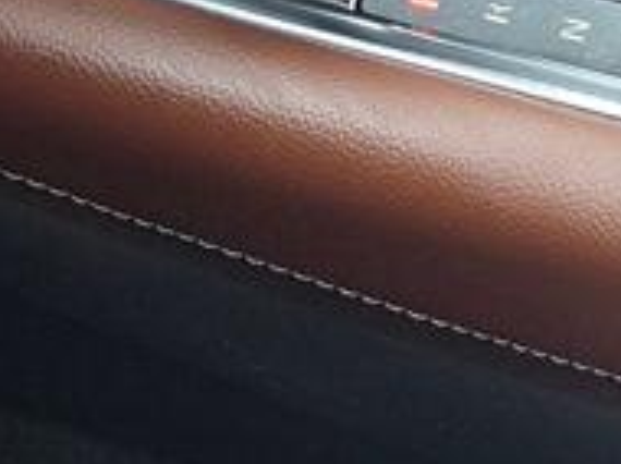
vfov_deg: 8.1
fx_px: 2777
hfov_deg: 11.3
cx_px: 1327
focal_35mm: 155
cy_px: -967
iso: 64
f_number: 1.7
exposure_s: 1/180
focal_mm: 6.3
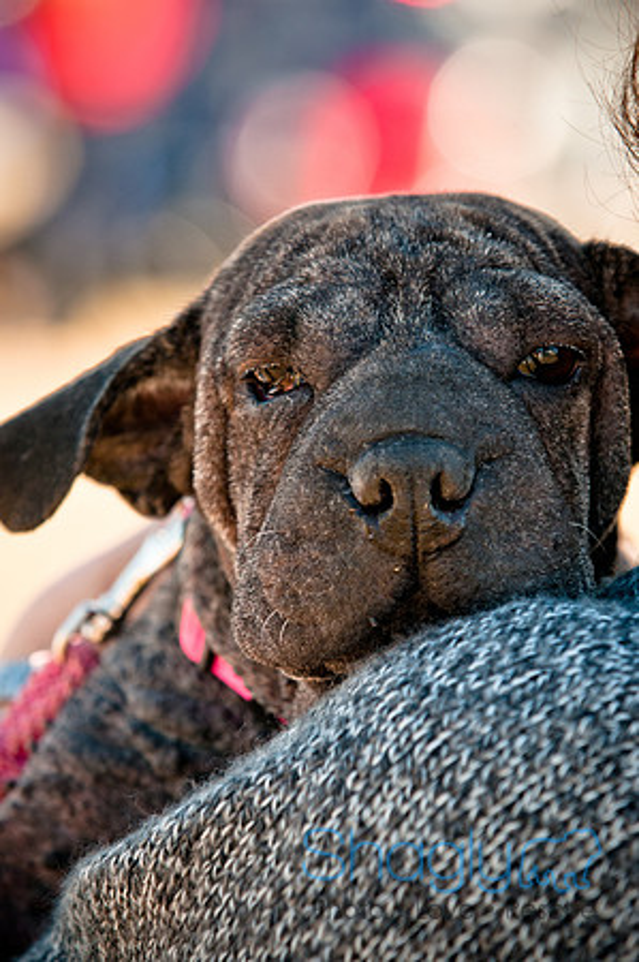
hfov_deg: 5.9
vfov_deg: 8.9
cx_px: 320
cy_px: 481
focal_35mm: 232
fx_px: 6204
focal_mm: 155
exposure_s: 1/400
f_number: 5.6
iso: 400
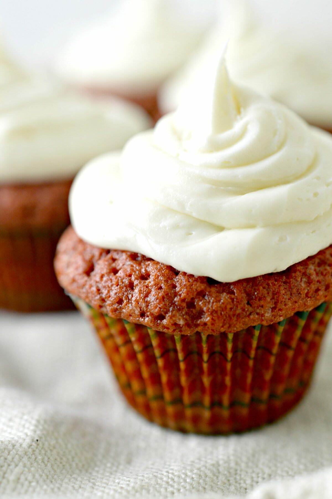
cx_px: 166
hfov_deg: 22.6
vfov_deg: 33.4
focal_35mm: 60
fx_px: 832
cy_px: 250
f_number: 5
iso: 400
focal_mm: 40
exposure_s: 1/100
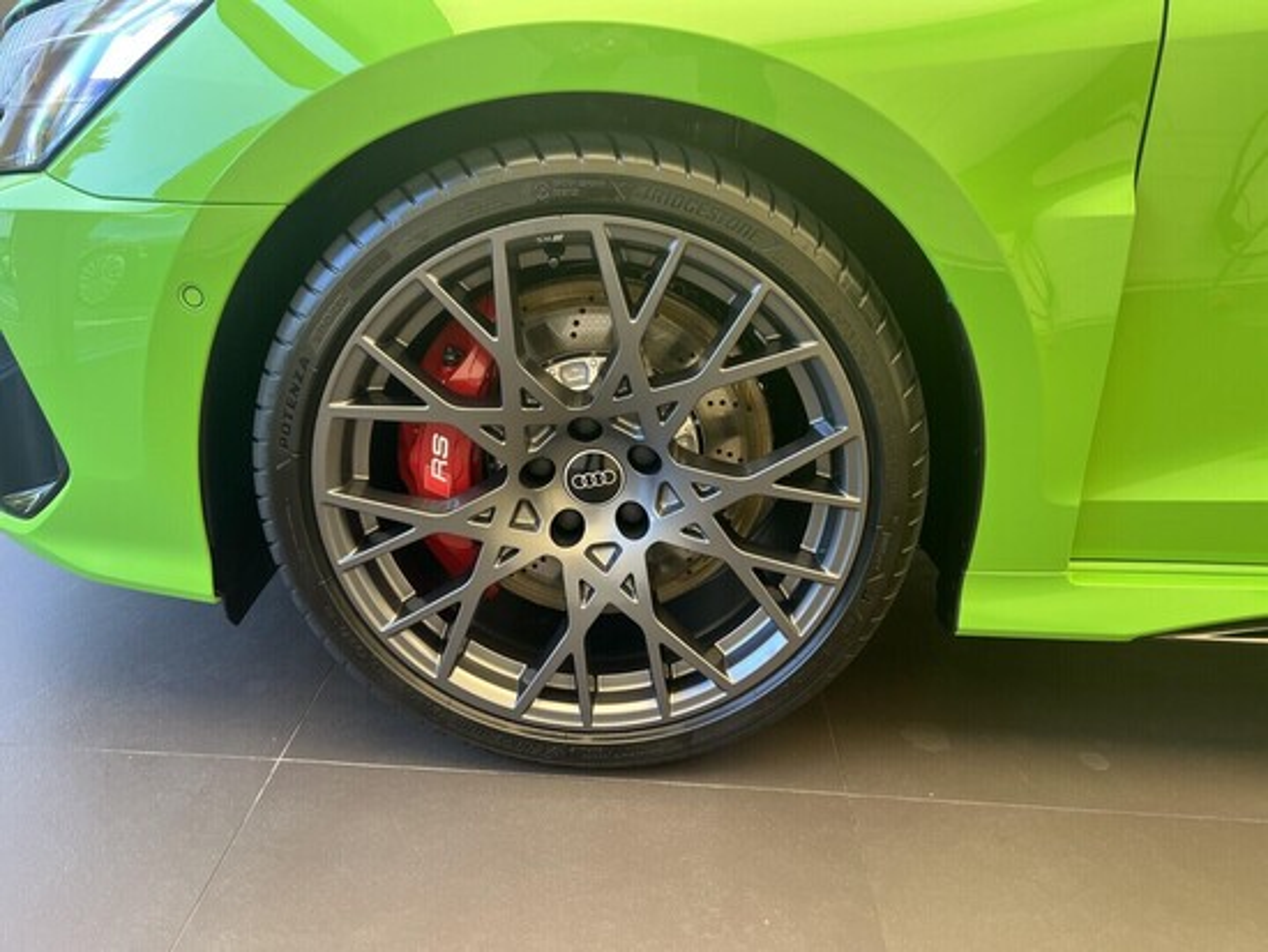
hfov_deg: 67.3
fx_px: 953
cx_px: 634
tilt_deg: -22.7
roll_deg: -2.5
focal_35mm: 26
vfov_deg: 53.1
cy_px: 476
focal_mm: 5.7
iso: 125
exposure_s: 1/121
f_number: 1.5
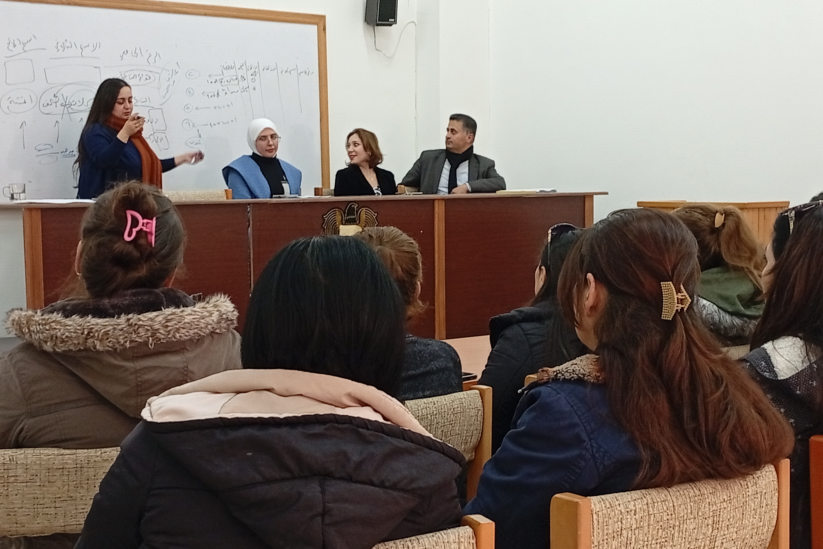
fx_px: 1303
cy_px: 301
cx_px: 412
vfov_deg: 23.8
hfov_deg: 35.1
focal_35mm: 57
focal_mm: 3.98
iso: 273
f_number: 1.8
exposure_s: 1/30
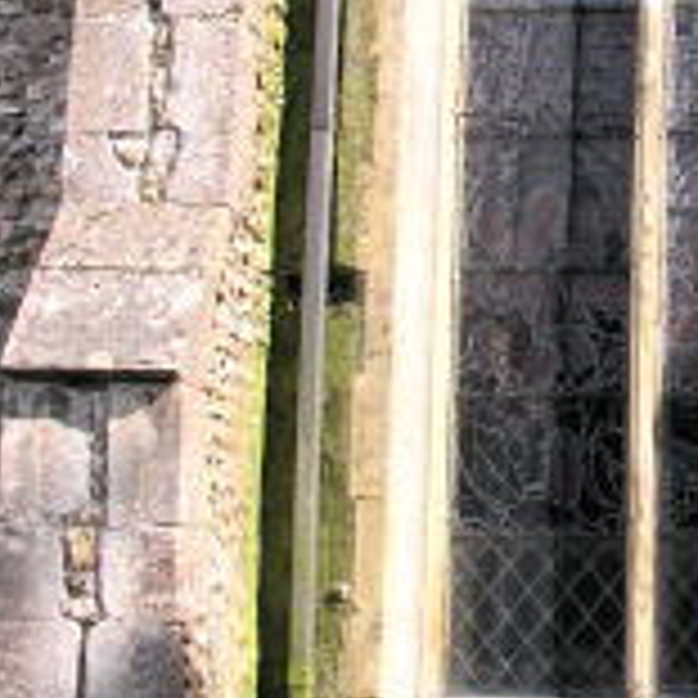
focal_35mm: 92
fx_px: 2099
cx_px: 754
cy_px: 95
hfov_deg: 18.2
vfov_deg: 18.6
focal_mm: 8.9
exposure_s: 1/137
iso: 50
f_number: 4.5
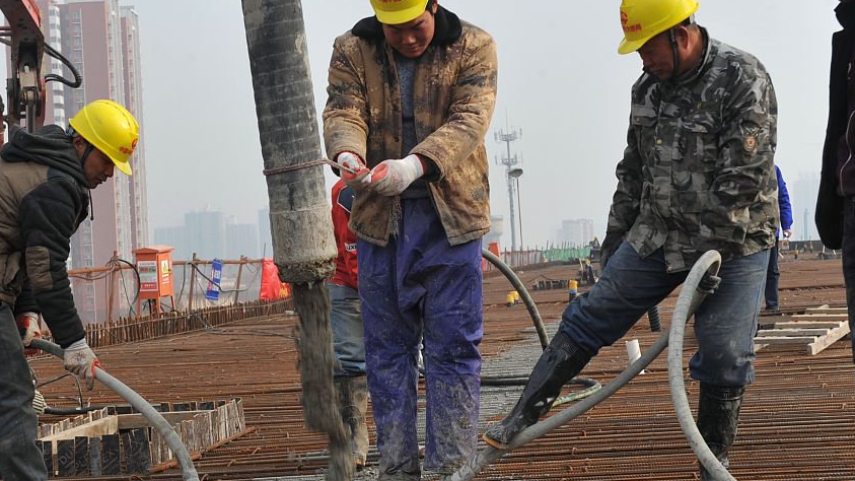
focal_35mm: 82
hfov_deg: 25.9
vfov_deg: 14.7
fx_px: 1859
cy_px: 312
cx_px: 368
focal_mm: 55
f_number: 8
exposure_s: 1/200
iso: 200
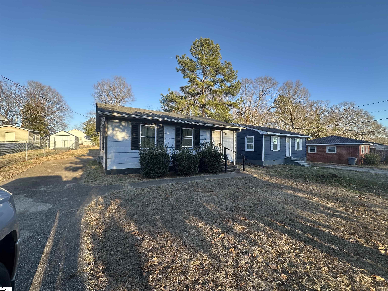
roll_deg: -1.1
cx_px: 194
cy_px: 146
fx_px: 157
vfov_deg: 85.7
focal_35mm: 14
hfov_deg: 102.1
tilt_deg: -0.2
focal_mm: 2.22
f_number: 2.2
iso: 40
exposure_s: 1/342
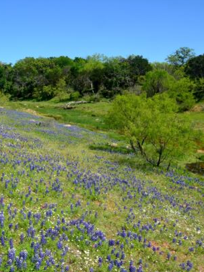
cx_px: 17
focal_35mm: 41
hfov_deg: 33.1
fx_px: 322
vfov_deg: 45.8
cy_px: 136
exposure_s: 1/125
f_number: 16
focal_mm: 18
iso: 200
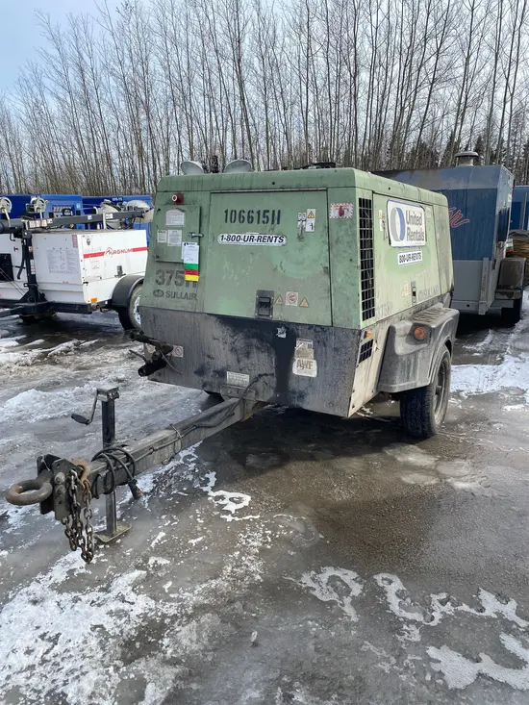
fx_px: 530
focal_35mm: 26
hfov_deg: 53.1
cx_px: 264
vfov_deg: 67.3
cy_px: 352
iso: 32
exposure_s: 1/1543
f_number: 1.8
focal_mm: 4.25
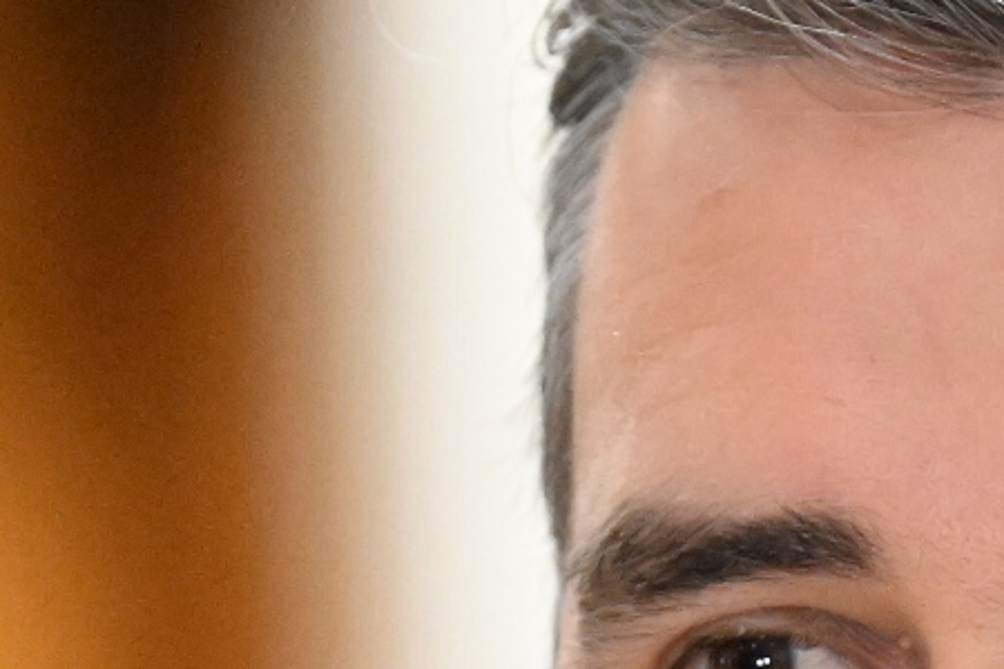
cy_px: 1648
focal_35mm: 1151
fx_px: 32098
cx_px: 1162
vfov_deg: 1.2
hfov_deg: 1.8
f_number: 4
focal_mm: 160
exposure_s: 1/200
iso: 6400
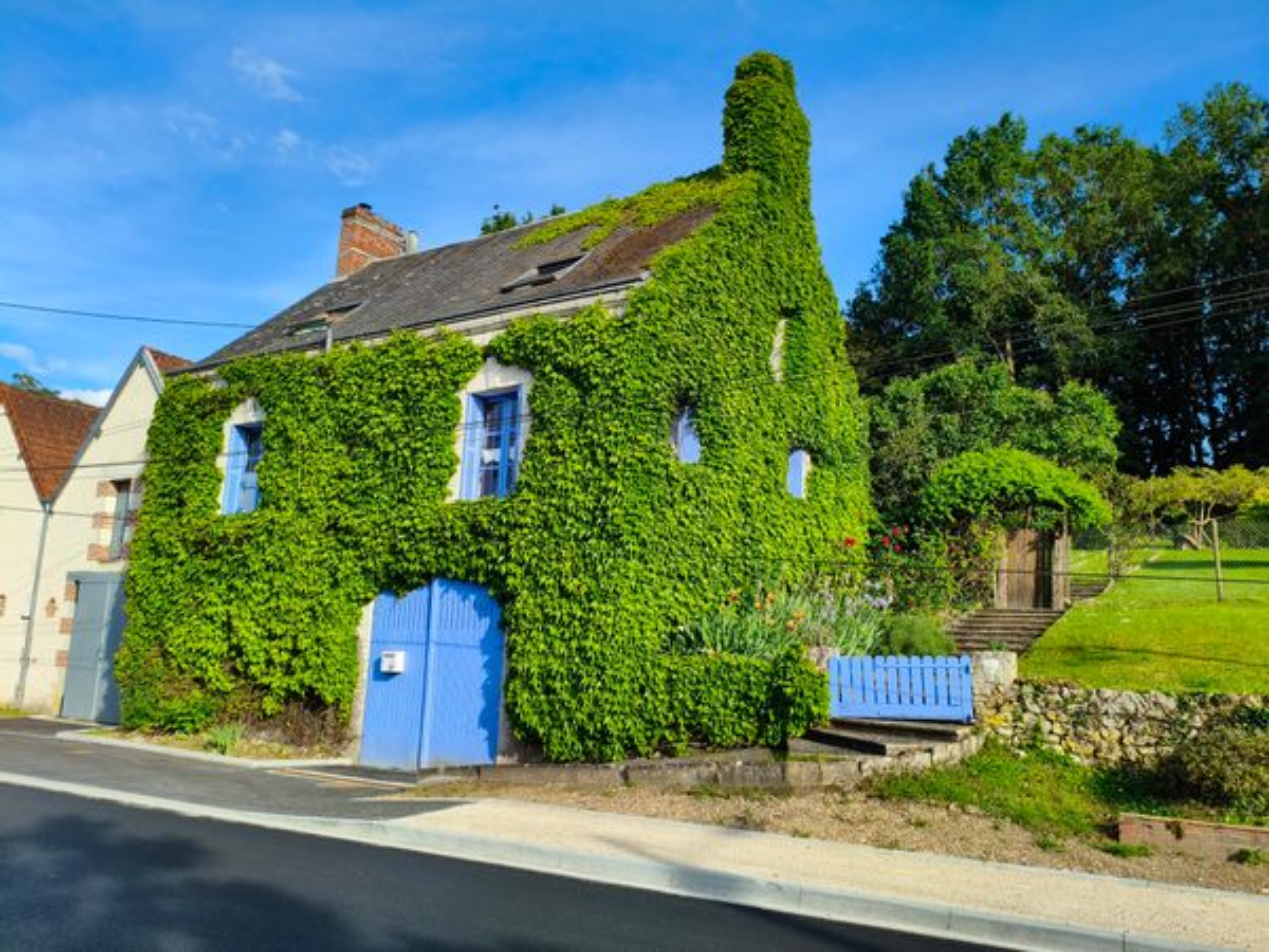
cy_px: 476
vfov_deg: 53.1
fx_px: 953
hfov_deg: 67.3
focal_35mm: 26
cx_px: 634
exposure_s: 1/2328
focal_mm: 4.94
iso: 80
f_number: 1.5
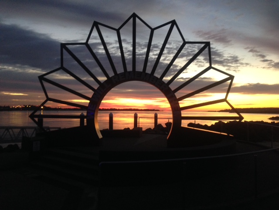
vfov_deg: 42.9
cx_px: 140
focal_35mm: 33
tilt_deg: +0.6
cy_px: 105
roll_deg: -0.7
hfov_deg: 55.4
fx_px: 266
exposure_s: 1/20
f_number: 2.4
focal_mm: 4.12
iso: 160
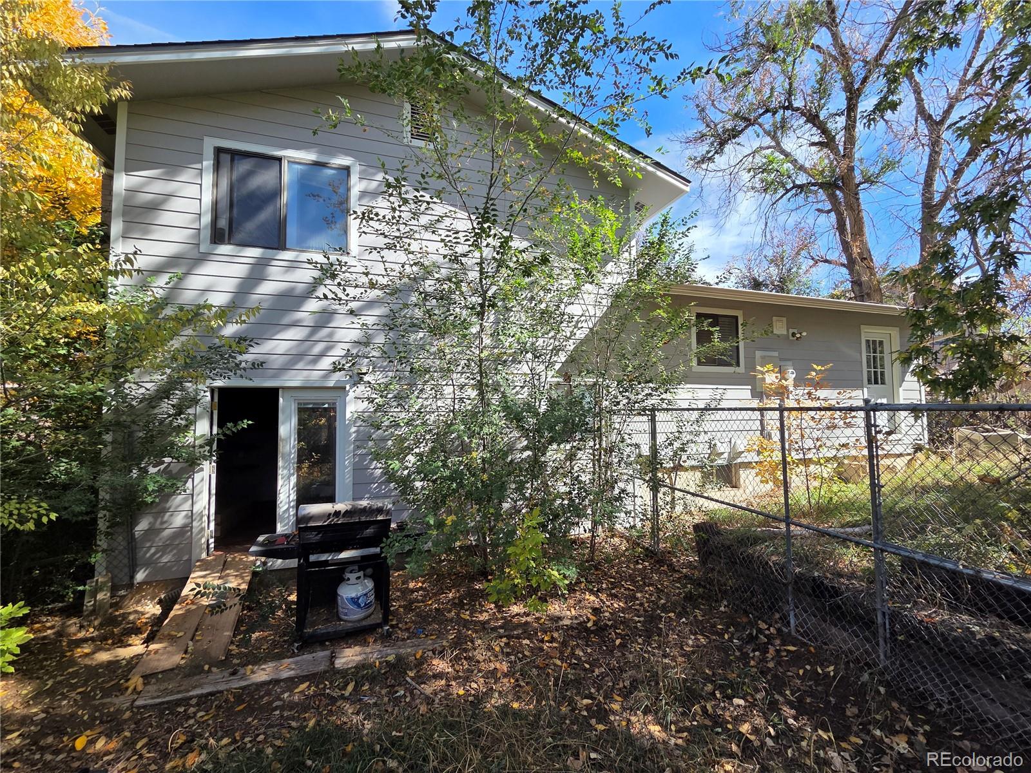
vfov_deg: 89.9
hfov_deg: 106.2
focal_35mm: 13
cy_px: 386
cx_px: 516
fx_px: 387
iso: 50
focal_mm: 2.2
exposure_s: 1/652
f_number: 2.2
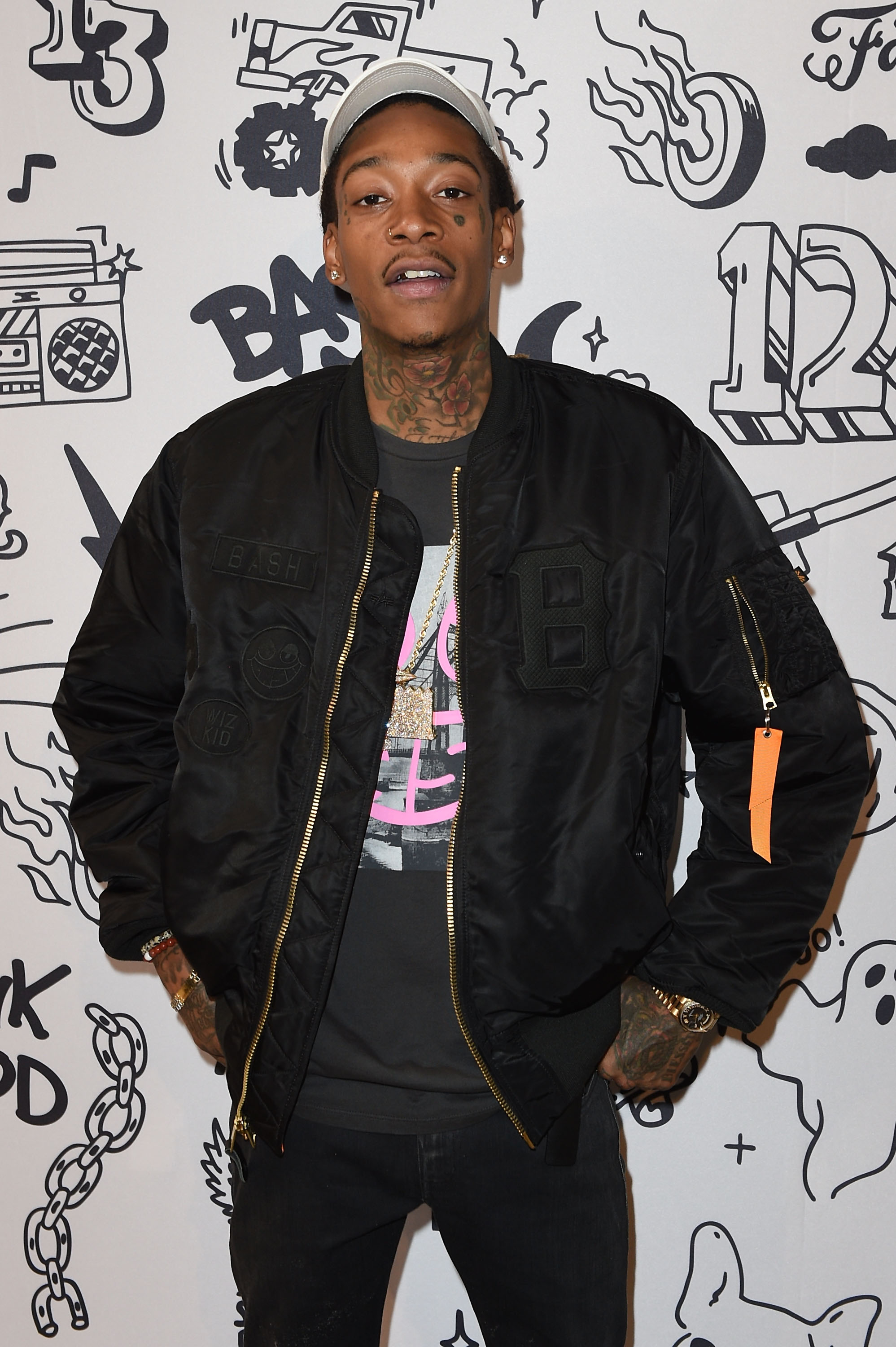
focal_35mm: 40
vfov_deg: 48.5
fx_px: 1495
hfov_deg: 33.4
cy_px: 674
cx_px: 448
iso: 800
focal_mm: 40
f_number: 7.1
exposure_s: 1/125
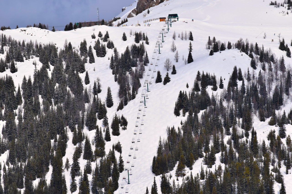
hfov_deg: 6.9
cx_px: 146
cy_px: 97
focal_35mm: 300
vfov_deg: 4.6
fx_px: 2433
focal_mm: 200
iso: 200
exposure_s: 1/1250
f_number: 9
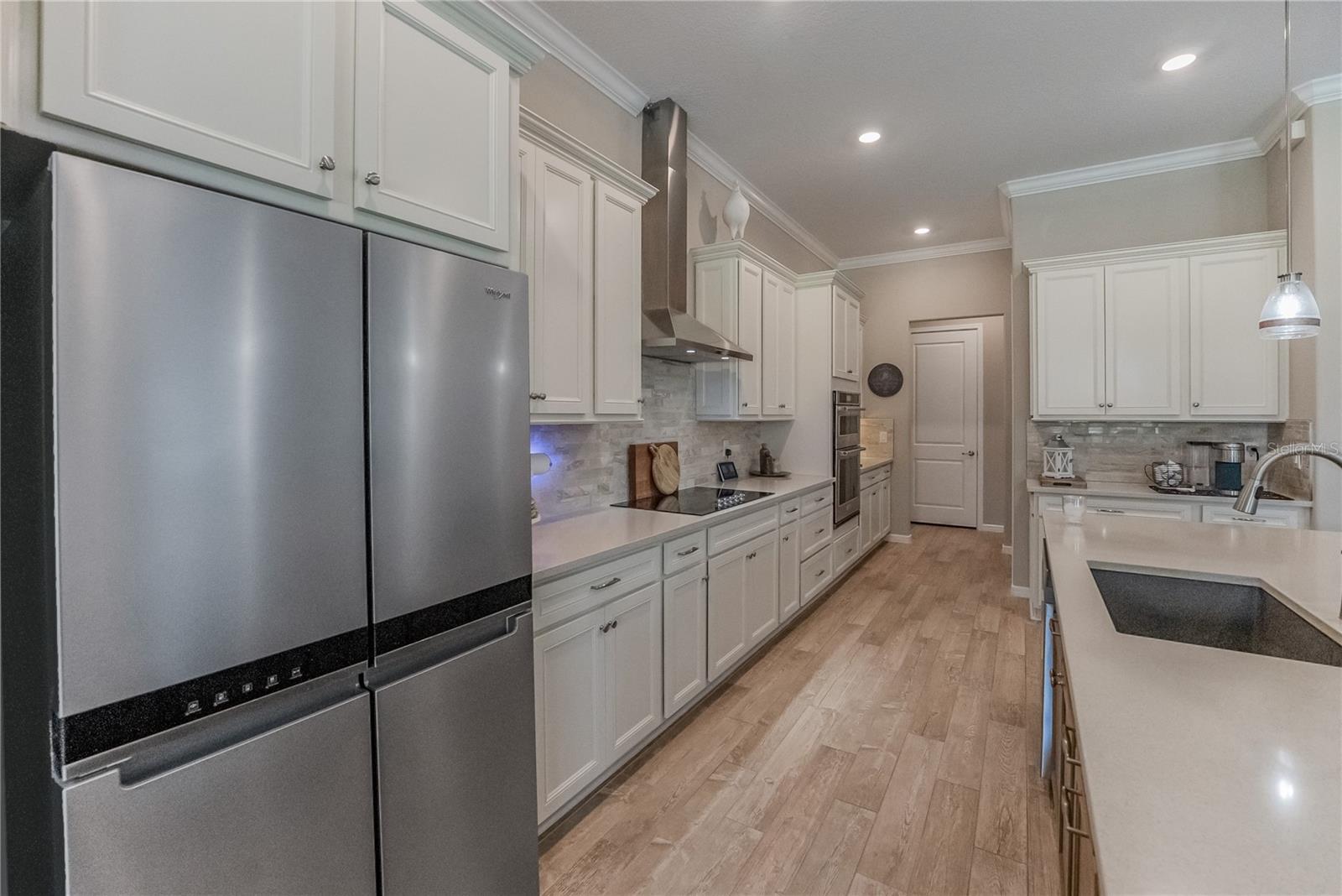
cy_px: 448
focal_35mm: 14
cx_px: 671
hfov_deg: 104.2
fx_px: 522
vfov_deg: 81.3
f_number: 6.3
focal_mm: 14
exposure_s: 1/400
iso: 500
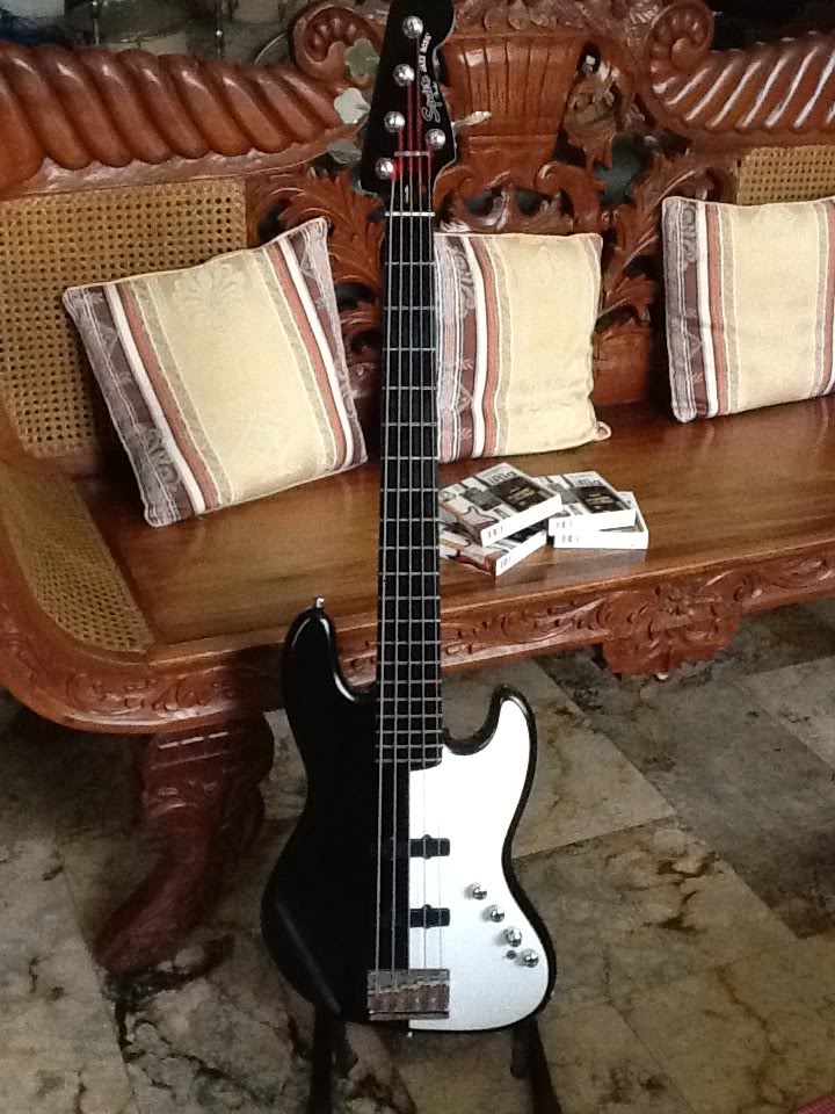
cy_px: 557
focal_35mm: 32
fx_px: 1029
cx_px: 418
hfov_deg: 44.2
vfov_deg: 56.8
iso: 500
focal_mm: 2
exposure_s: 1/30
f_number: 2.4
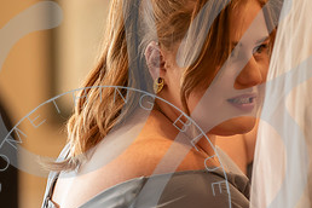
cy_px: 108
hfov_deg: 5.2
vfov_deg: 3.5
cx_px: 167
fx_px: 3406
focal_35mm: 393
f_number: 2.8
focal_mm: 175
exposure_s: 1/250
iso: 1000
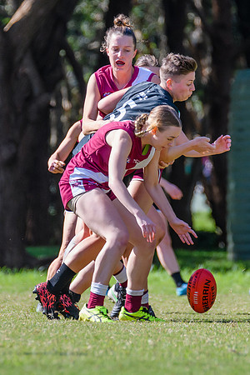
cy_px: 169
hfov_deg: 1.5
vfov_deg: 2.2
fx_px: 9854
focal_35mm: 946
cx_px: 87
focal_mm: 360
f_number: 7.1
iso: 800
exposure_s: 1/1250
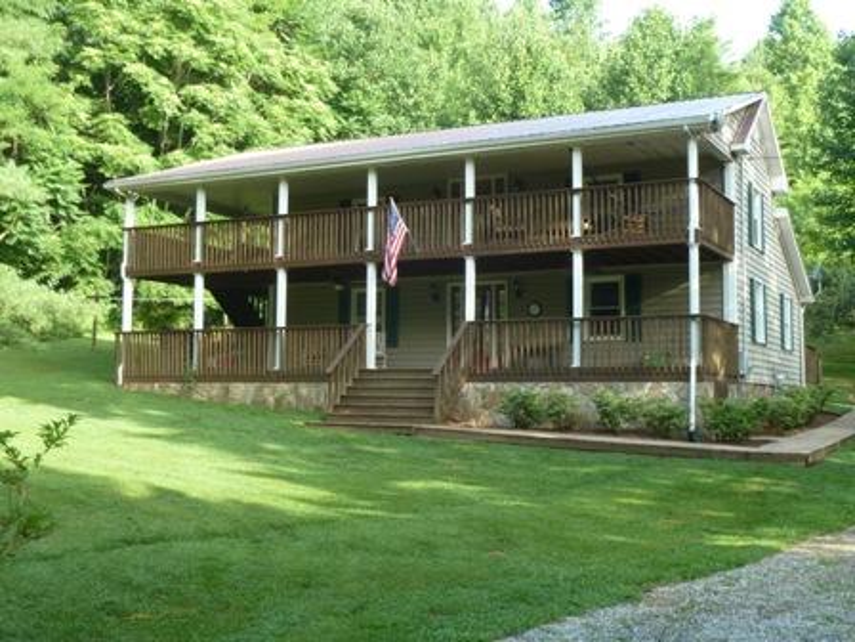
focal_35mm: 44
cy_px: 321
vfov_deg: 32.9
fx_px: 1087
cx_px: 428
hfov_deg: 42.9
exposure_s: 1/50
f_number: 3.7
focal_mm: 7.3
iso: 80
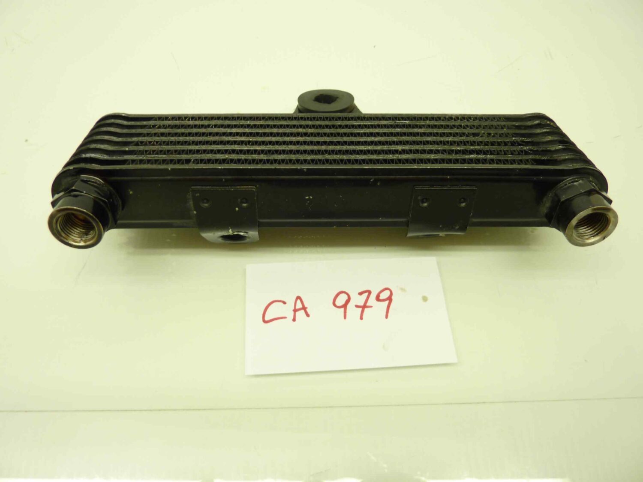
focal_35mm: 25
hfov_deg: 69.4
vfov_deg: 54.9
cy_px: 241
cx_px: 322
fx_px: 464
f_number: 3.3
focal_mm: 4.1
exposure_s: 1/20
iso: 80
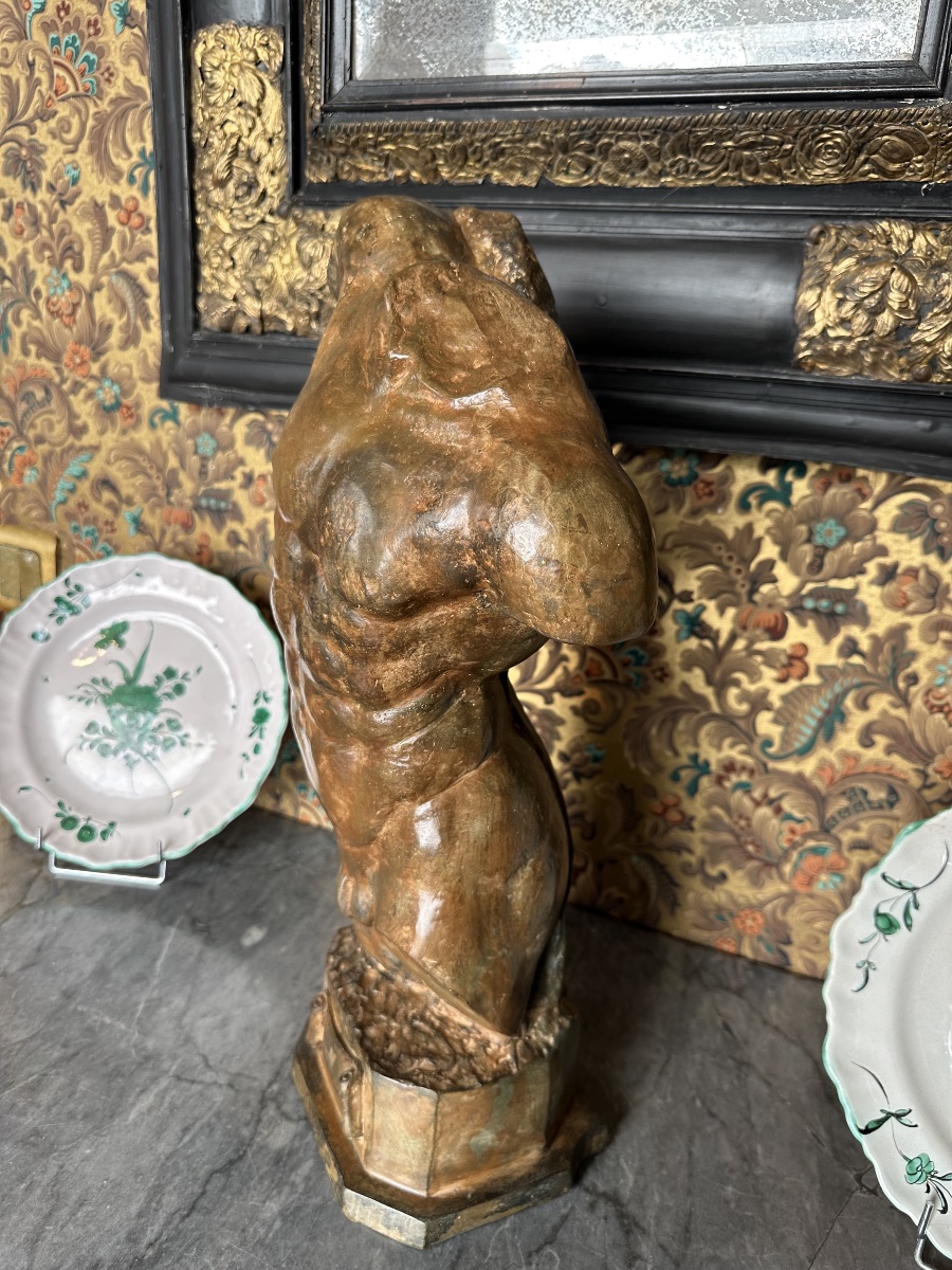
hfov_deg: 56.8
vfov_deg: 71.6
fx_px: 880
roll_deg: -5.5
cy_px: 635
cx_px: 476
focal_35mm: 24
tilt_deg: -16.8
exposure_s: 1/121
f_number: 1.78
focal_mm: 6.86
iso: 100
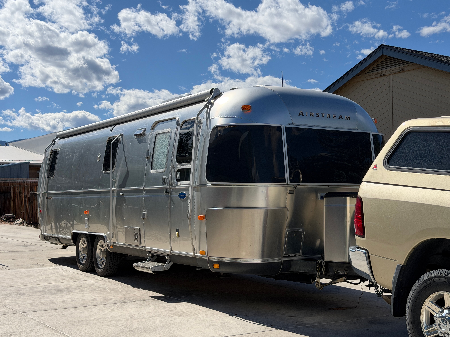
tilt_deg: +1.8
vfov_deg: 30.3
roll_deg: +0.5
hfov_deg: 39.7
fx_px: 624
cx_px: 225
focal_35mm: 48
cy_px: 168
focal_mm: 6.76
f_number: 1.78
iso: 64
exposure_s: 1/6536
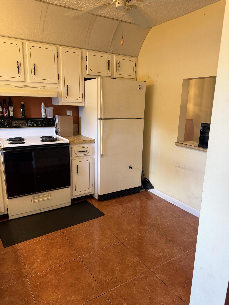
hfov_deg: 56.8
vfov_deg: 71.6
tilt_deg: -10.9
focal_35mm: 24
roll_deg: -0.1
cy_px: 152
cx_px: 114
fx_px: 212
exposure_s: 1/60
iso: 200
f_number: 1.78
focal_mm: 6.76
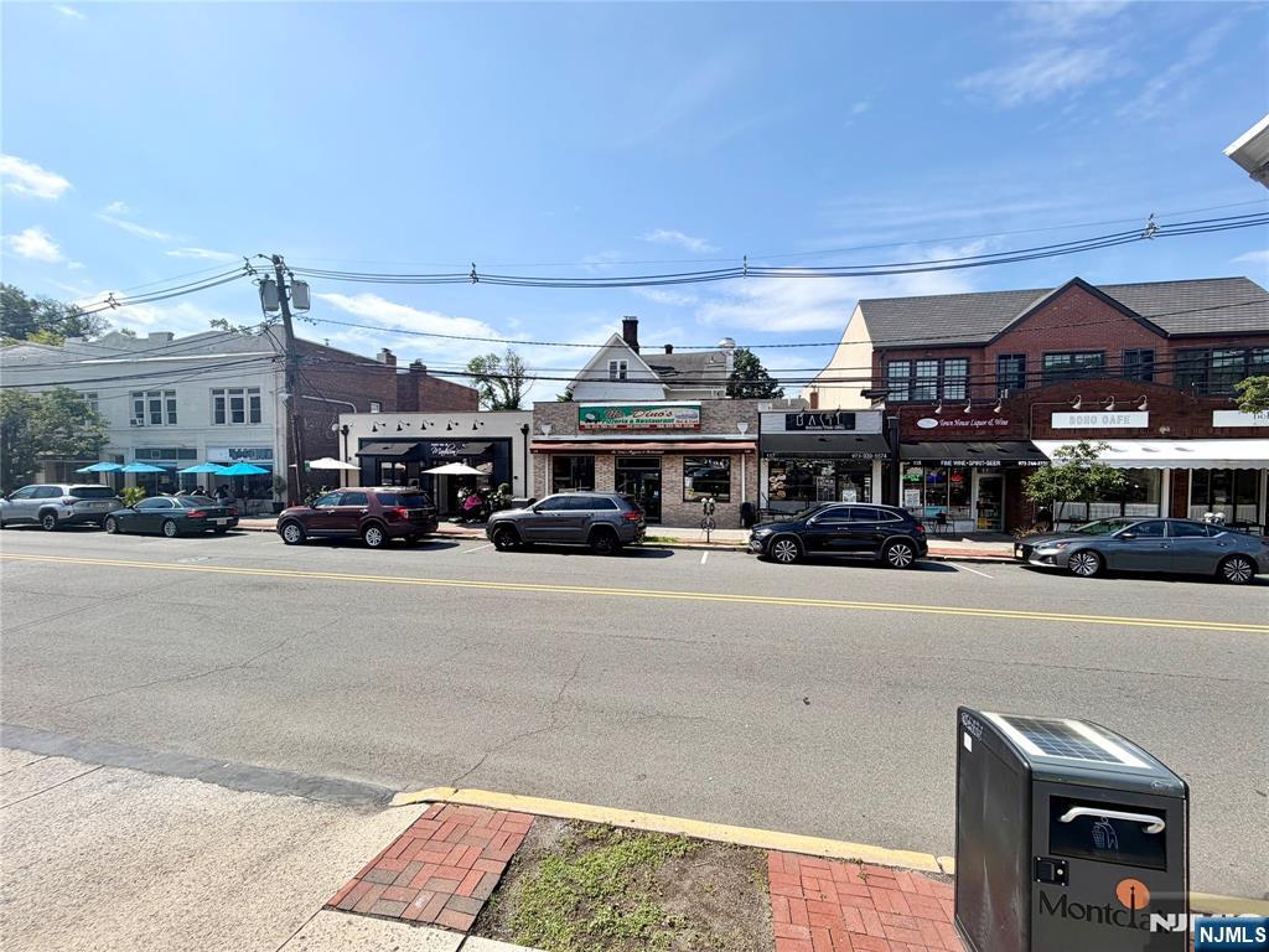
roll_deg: +0.1
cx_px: 634
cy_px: 476
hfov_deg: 102.1
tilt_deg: -3.0
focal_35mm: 14
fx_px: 513
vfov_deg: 85.7
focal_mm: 2.22
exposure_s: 1/970
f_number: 2.2
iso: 20
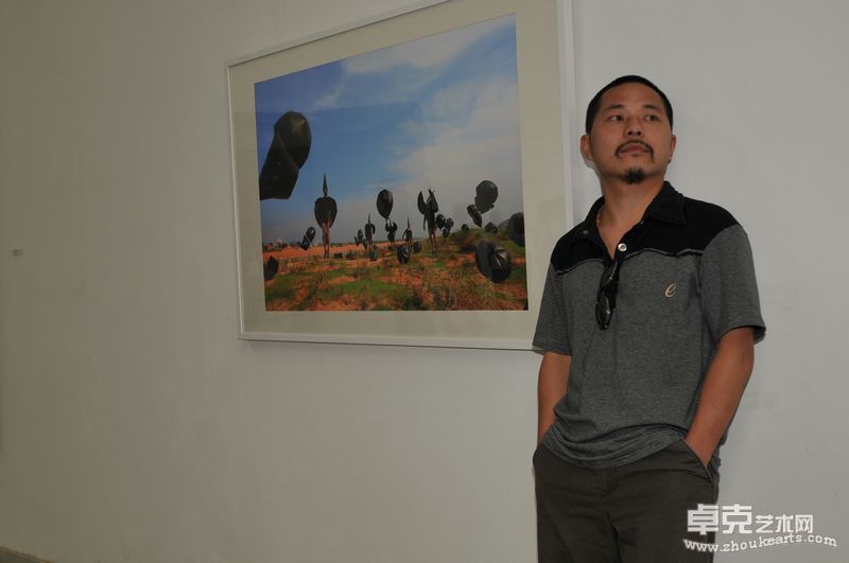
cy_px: 282
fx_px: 989
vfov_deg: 31.8
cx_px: 424
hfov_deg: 46.5
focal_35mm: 42
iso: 200
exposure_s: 1/60
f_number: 4.5
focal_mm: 28
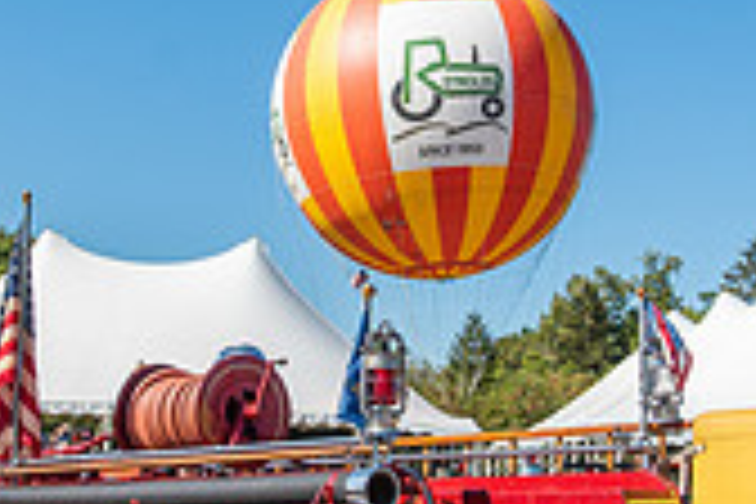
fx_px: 1848
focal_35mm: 88
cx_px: 366
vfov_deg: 15.5
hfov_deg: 23.1
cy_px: 211
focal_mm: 24
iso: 100
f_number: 5.6
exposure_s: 1/800
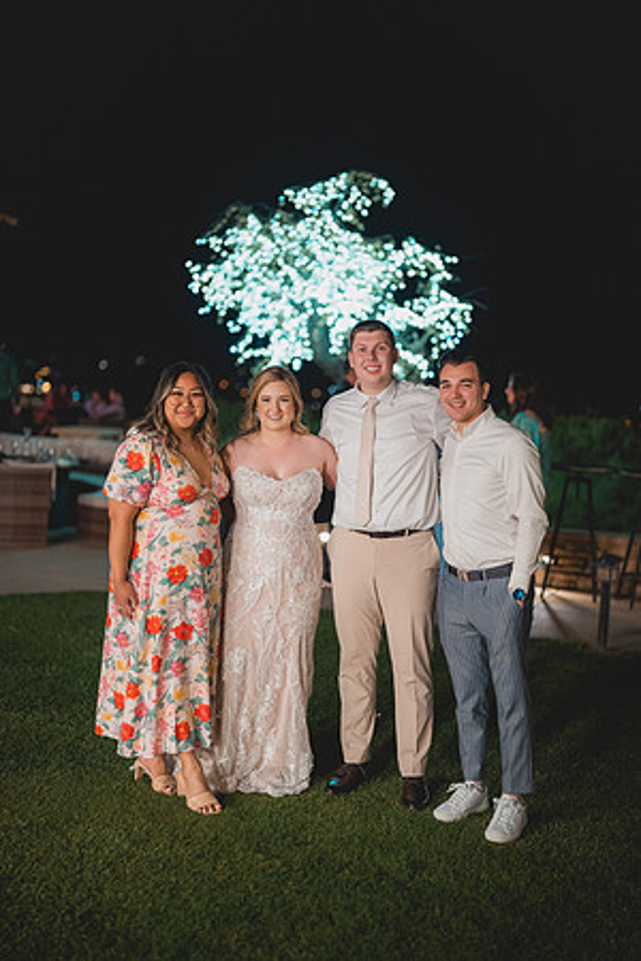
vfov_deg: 39.6
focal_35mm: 50
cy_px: 480
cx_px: 320
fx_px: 1335
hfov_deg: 27.0
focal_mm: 50
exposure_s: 1/125
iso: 2000
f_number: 1.2
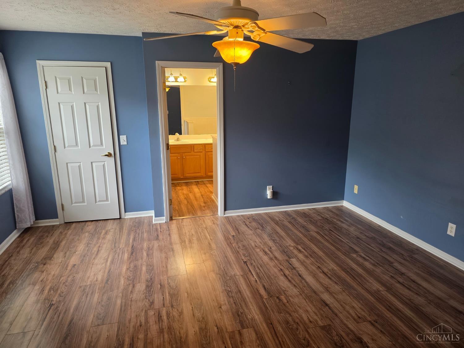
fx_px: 308
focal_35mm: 23
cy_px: 174
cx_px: 232
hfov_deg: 73.9
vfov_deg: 58.9
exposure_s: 1/120
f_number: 1.7
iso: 160
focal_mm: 6.3
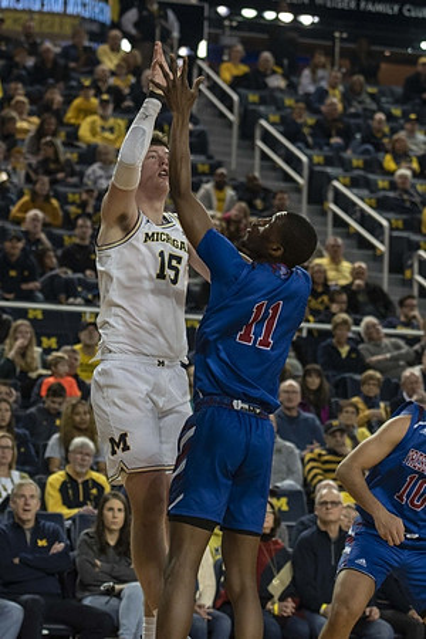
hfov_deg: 8.9
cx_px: 137
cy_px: 224
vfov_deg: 13.3
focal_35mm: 154
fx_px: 2731
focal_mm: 78
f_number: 2.8
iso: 1250
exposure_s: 1/1000
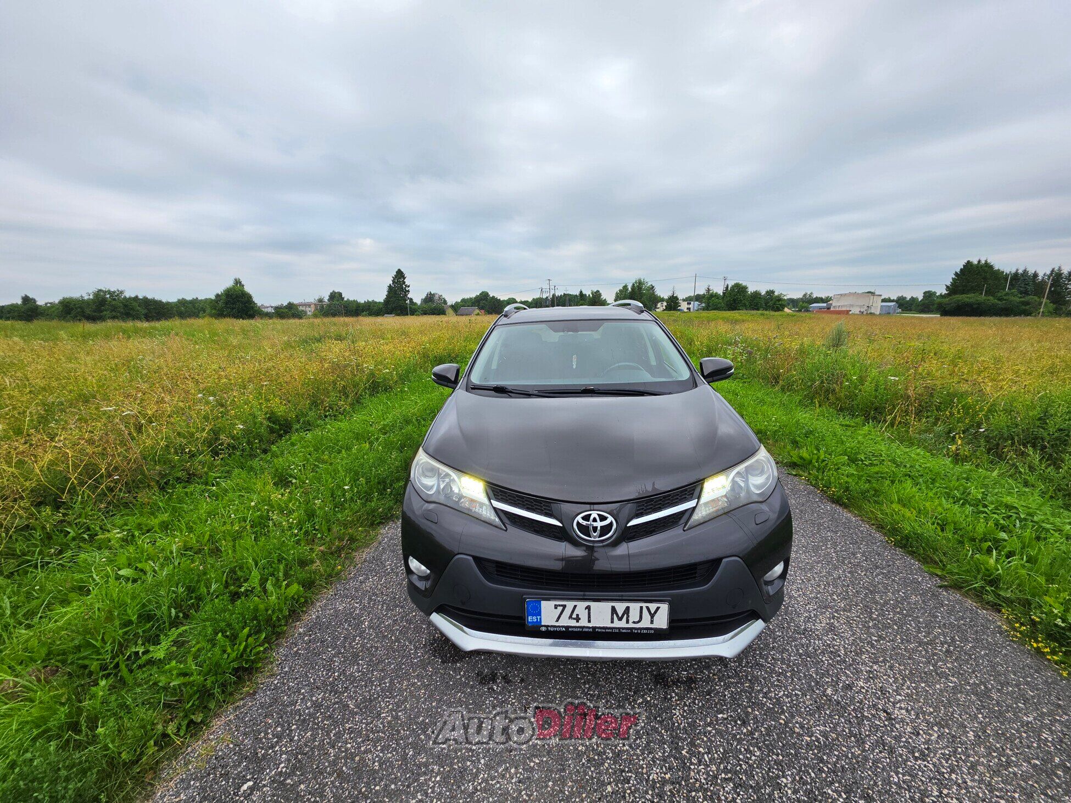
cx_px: 536
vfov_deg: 89.9
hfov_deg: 106.2
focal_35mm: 13
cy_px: 402
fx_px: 402
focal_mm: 2.2
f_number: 1.9
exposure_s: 1/100
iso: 20
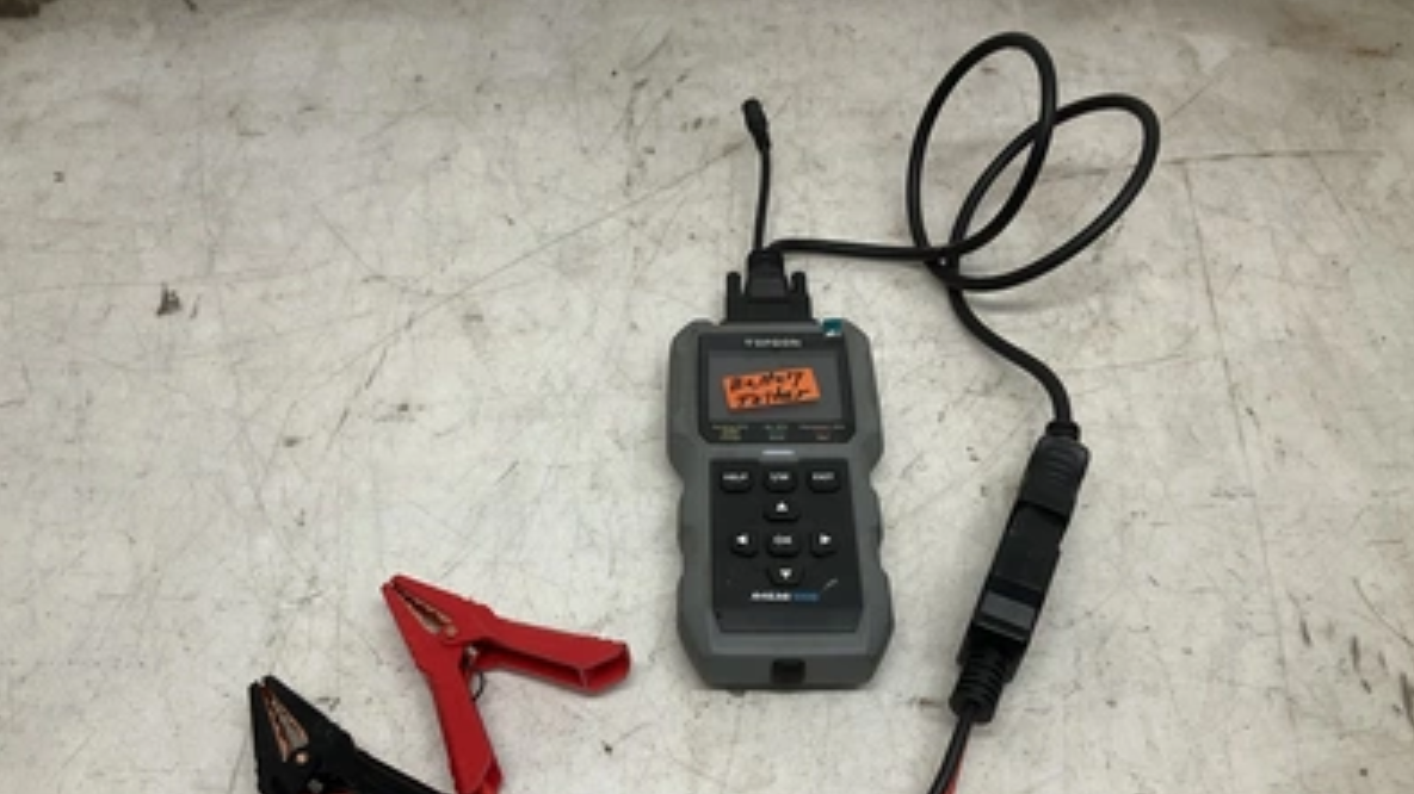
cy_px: 497
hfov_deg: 61.0
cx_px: 712
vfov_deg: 36.4
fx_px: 1200
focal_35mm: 32
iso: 32
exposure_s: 1/120
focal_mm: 3
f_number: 1.8
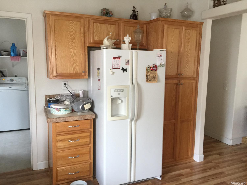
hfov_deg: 61.7
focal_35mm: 29
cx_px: 124
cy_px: 92
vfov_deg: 48.2
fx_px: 207
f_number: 2.2
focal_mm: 4.15
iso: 64
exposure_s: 1/15
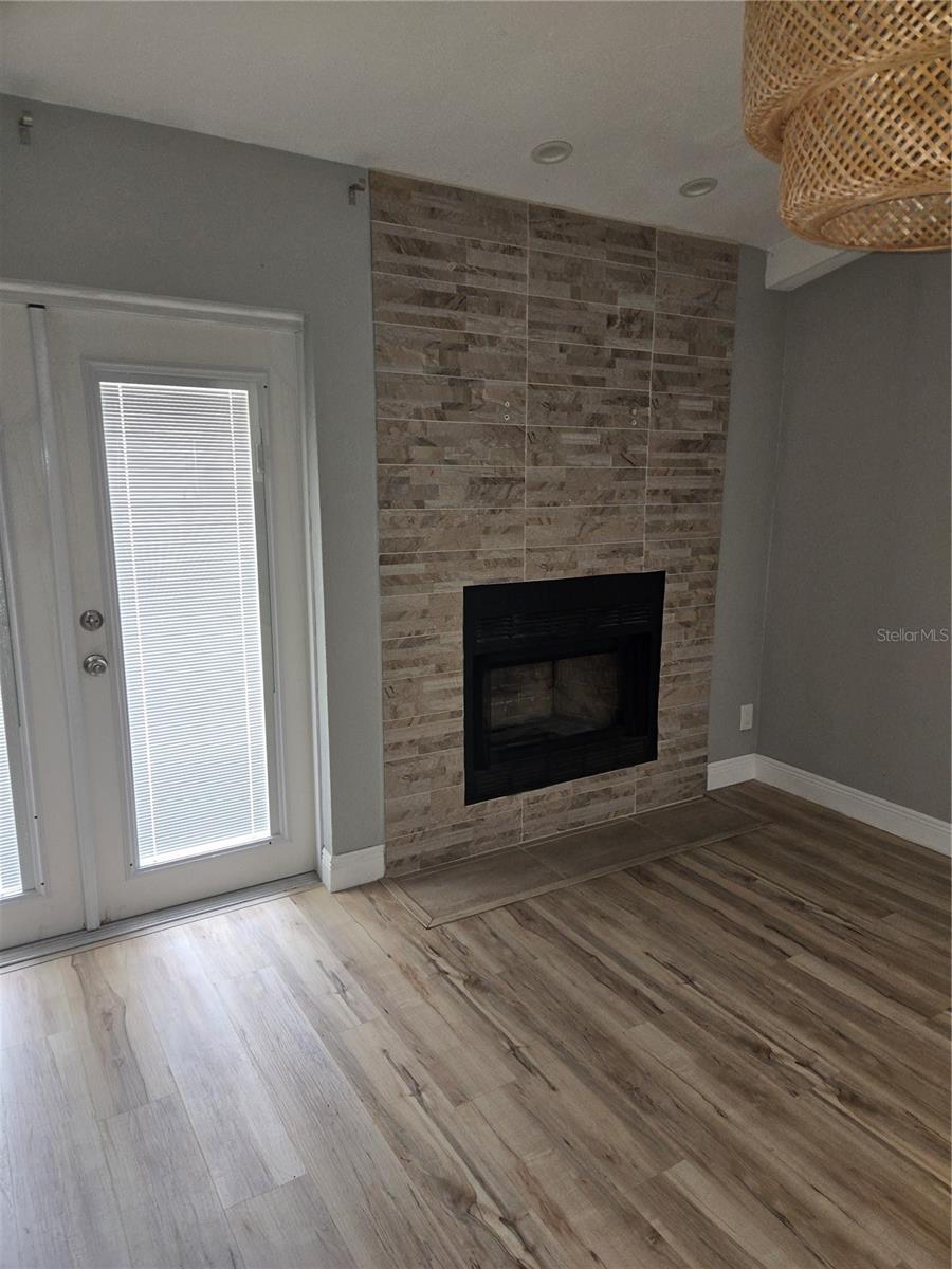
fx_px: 843
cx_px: 476
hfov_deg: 58.9
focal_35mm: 23
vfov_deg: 73.9
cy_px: 634
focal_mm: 5.4
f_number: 1.8
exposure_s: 1/40
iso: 100
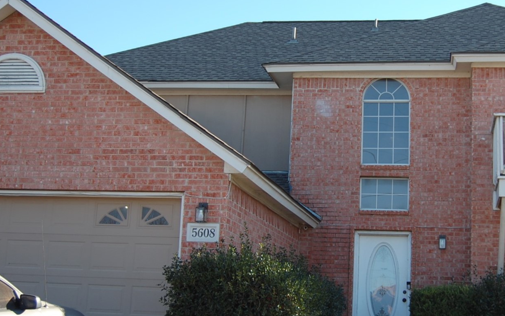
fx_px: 852
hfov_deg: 32.8
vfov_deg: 21.0
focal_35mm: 62
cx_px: 323
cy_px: 149
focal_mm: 23
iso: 200
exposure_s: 1/500
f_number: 3.8
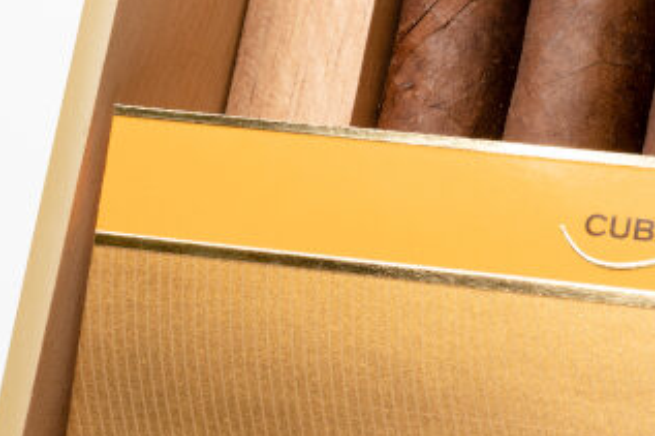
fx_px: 4019
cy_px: -106
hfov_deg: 9.1
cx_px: 928
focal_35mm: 221
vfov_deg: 6.2
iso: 400
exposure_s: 1/5
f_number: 16
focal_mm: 70
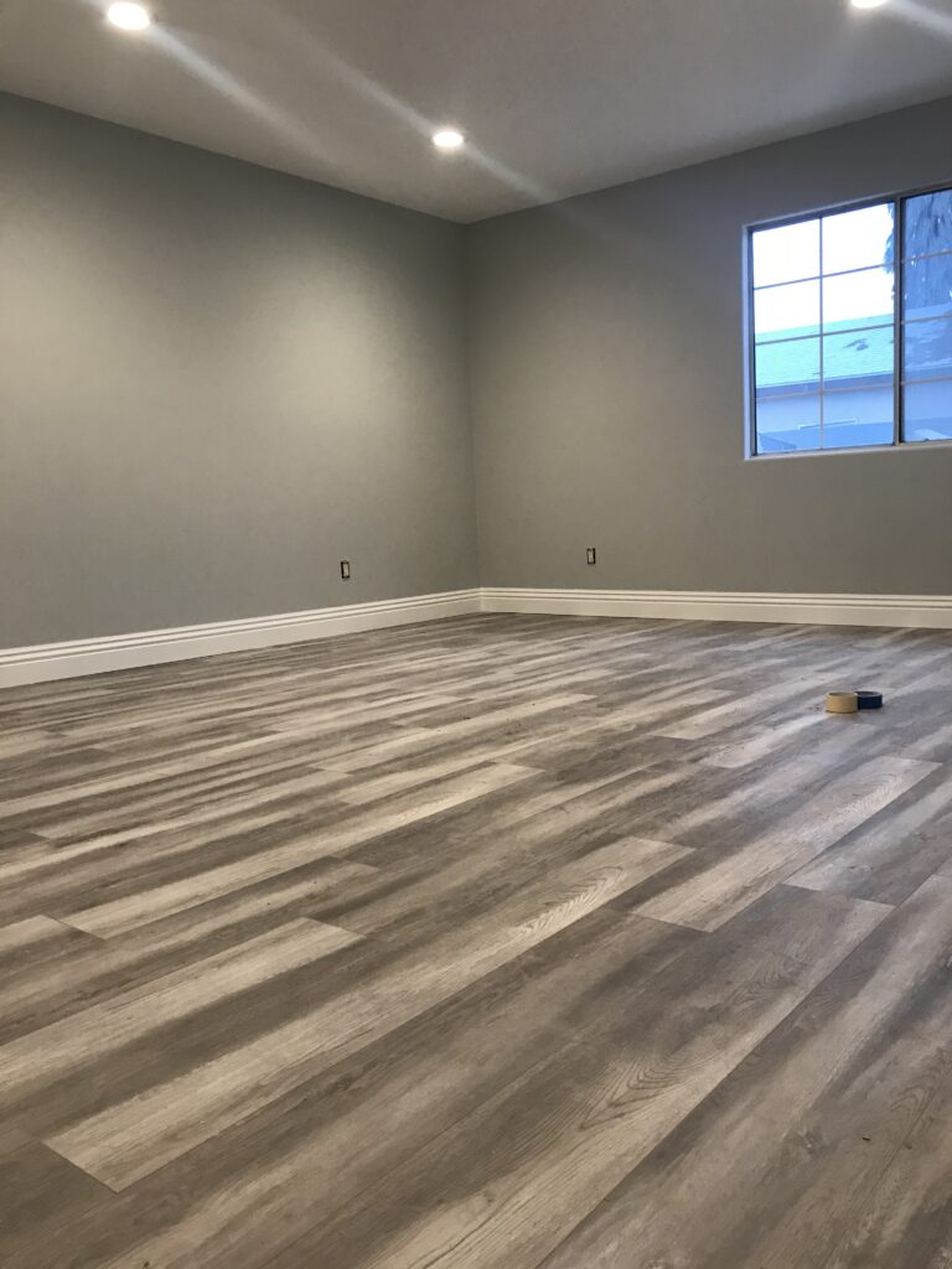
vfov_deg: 63.4
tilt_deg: -6.0
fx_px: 1027
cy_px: 634
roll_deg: +2.0
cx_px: 476
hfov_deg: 49.7
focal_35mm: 28
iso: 40
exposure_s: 1/30
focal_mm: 3.99
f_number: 1.8
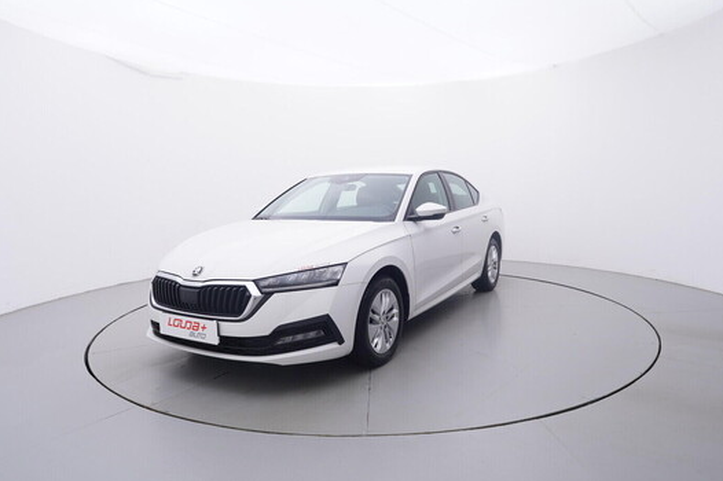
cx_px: 373
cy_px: 247
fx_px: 472
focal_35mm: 24
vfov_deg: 54.0
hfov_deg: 74.9
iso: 200
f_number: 5
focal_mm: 15
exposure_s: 1/80
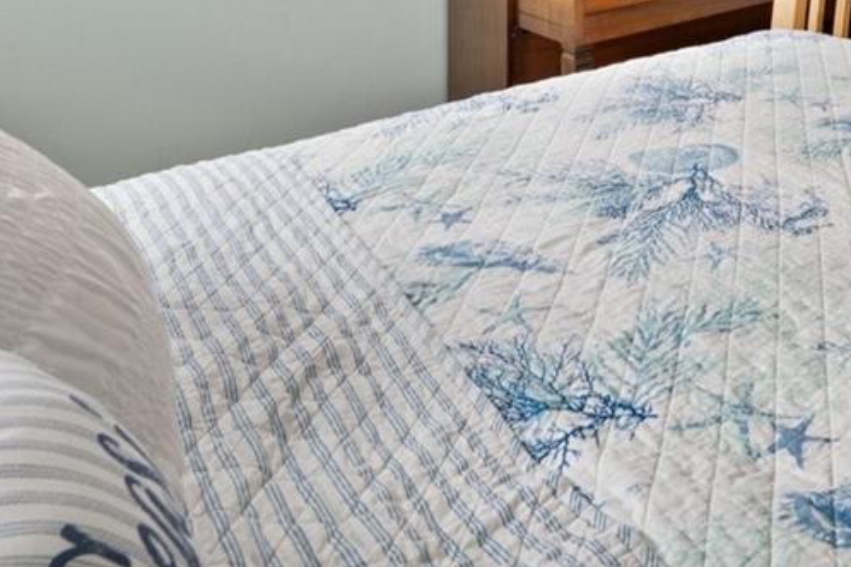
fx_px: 1064
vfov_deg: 23.9
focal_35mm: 45
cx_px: 759
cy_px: -272
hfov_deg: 40.5
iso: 320
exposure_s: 1/15
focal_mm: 14
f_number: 7.1
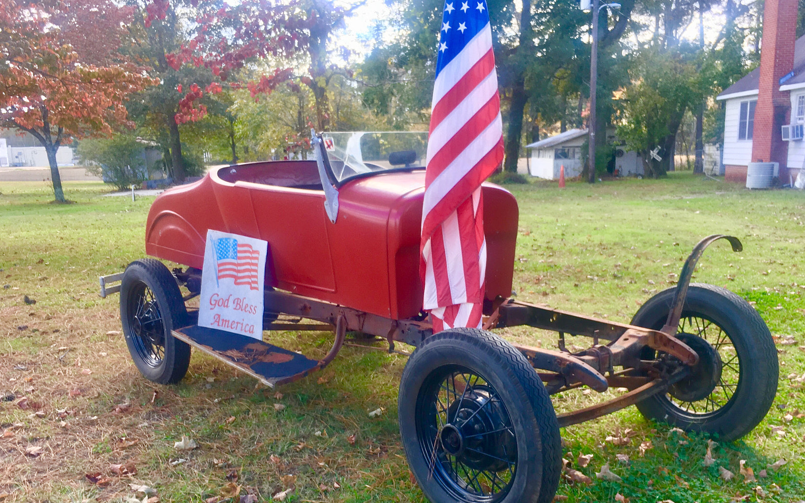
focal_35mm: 31
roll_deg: +1.0
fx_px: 680
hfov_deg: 61.2
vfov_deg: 40.5
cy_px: 286
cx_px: 401
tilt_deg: -14.7
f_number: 2.2
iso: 25
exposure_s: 1/120
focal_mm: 4.15
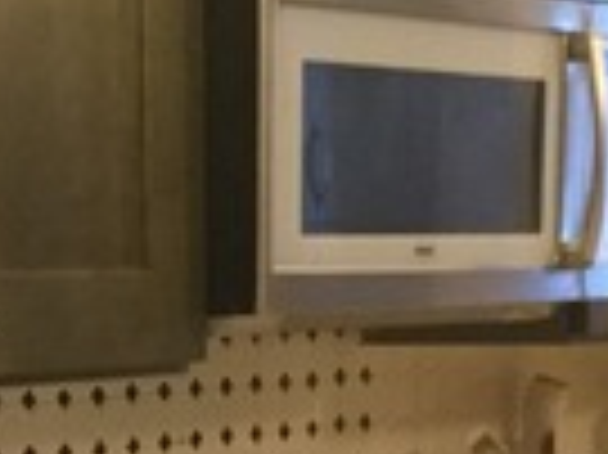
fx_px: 2580
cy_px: 697
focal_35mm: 147
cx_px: 45
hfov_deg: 13.3
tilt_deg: -8.9
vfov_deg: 9.8
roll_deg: +0.7
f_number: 2.4
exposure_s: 1/15
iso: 250
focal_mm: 3.3
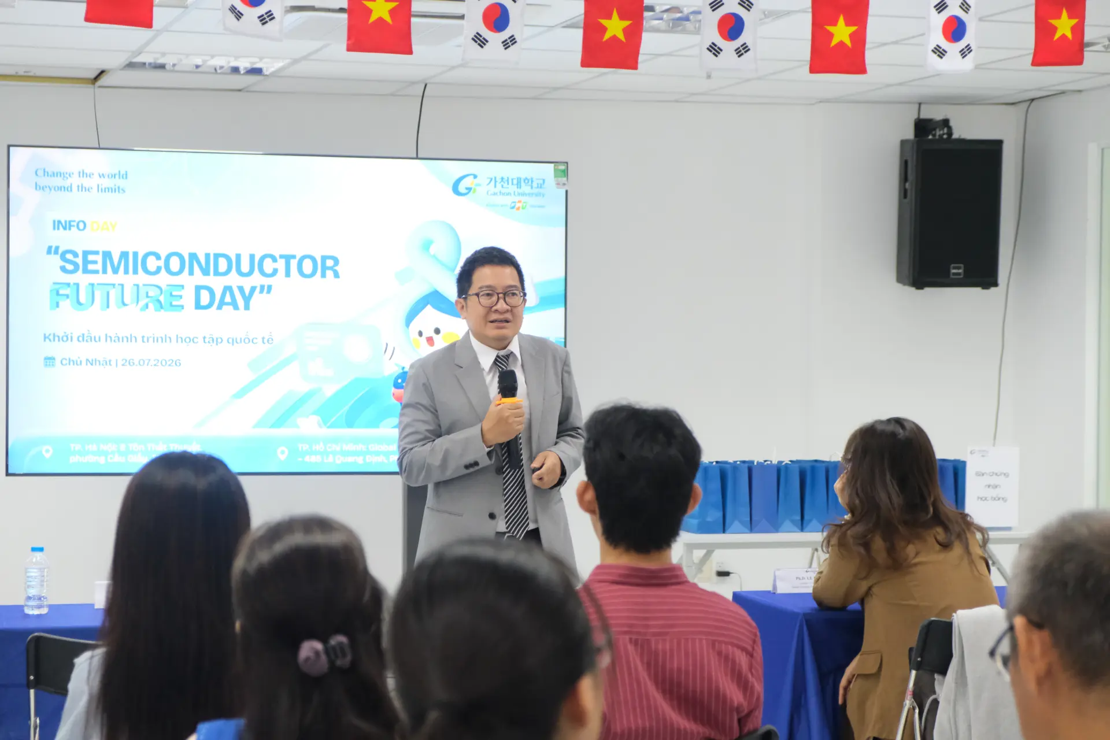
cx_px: 555
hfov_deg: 27.7
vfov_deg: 18.7
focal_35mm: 73
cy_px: 370
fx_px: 2251
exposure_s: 1/250
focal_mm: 48.4
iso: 6400
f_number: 4
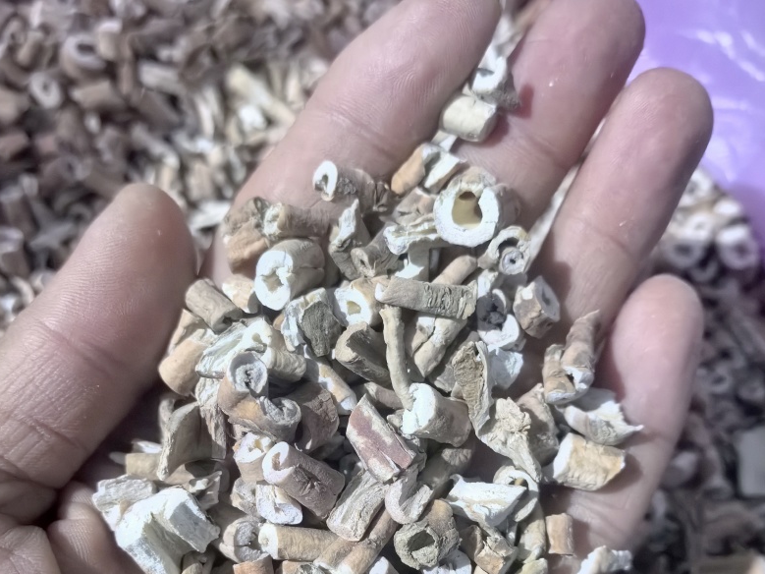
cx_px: 382
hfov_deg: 50.1
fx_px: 818
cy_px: 446
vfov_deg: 37.5
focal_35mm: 37
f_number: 2
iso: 2000
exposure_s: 1/50
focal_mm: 5.75
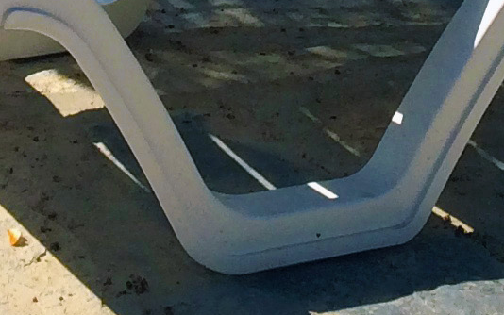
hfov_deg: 11.1
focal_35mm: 188
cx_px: 234
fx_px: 2583
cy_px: -814
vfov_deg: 6.1
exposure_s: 1/2933
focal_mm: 4.15
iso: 32
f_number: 2.2
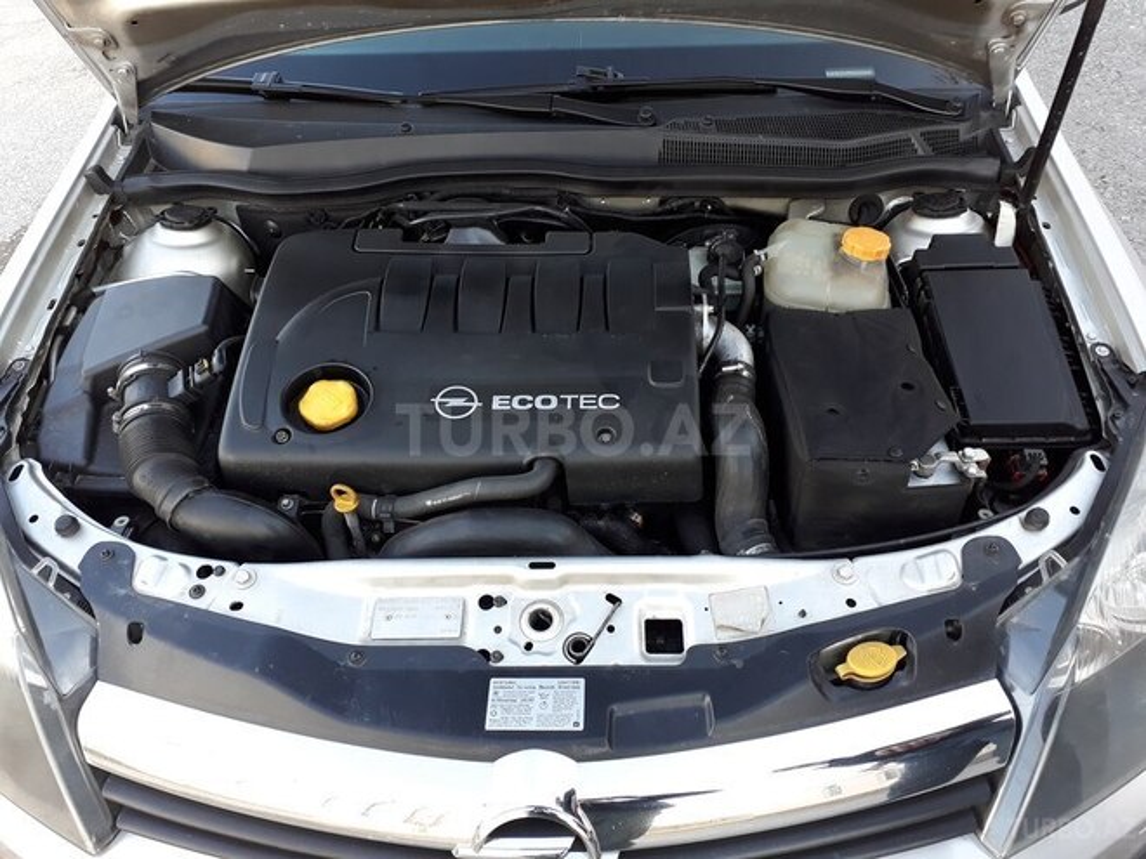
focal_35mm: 27
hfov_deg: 65.3
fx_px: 894
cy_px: 430
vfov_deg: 51.4
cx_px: 573
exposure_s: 1/100
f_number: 1.9
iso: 80
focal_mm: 3.6
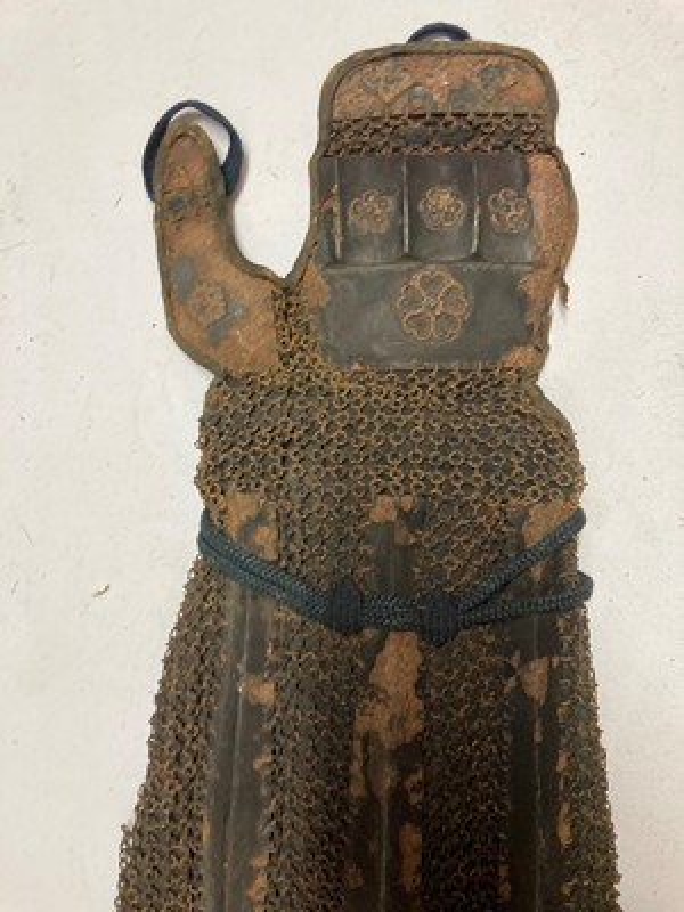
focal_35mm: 28
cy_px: 456
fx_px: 738
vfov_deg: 63.4
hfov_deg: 49.7
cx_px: 342
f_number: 1.8
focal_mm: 3.99
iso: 100
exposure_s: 1/50
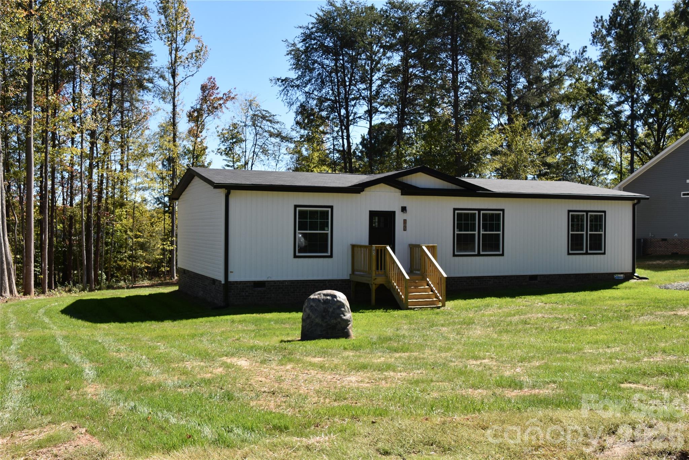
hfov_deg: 57.2
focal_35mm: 33
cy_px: 230
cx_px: 344
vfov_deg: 40.0
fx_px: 631
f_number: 8
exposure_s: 1/500
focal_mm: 22
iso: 320
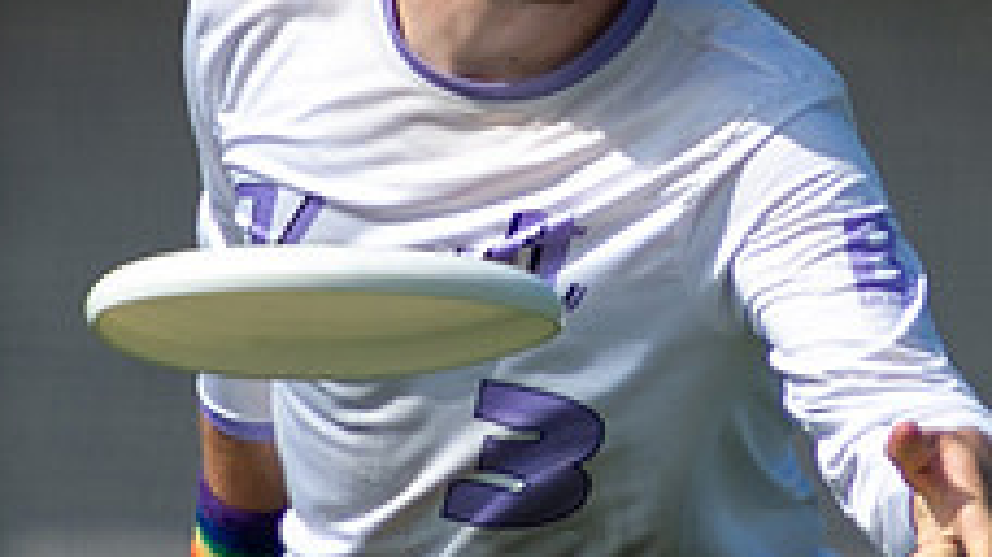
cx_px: 512
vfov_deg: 0.5
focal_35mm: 2227
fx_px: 58551
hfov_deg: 1.0
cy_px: 129
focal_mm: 370
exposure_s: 1/1600
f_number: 5.6
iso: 250
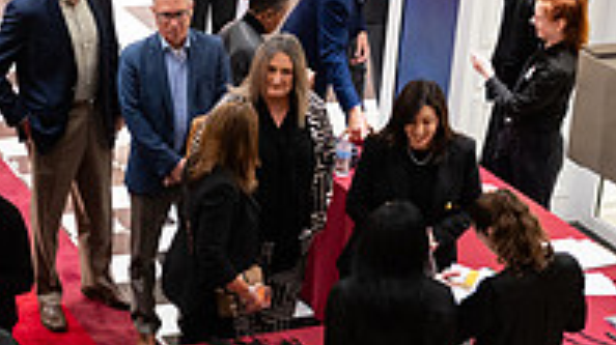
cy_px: 234
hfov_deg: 18.8
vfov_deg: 11.1
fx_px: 1779
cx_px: -74
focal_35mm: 109
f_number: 3.2
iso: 1600
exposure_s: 1/160
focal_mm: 34.5
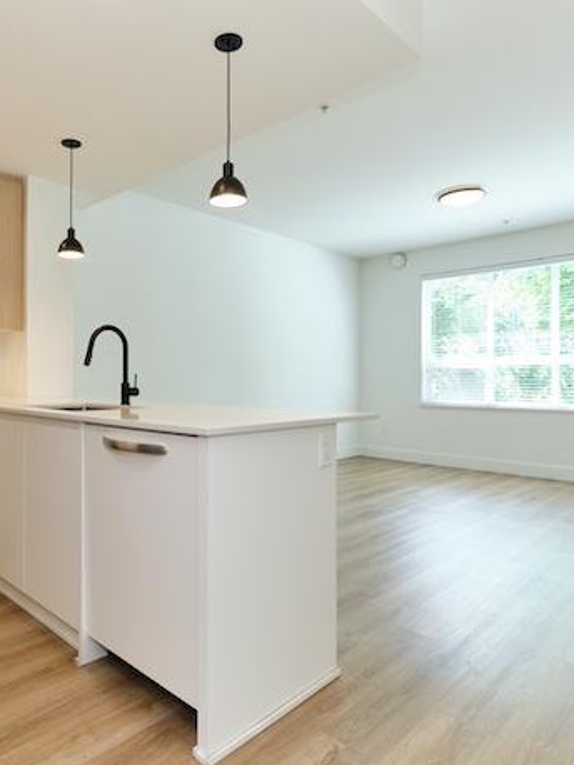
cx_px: 195
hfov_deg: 59.8
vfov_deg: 76.4
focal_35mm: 22
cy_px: 388
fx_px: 487
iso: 200
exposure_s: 1/8
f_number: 8
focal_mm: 10
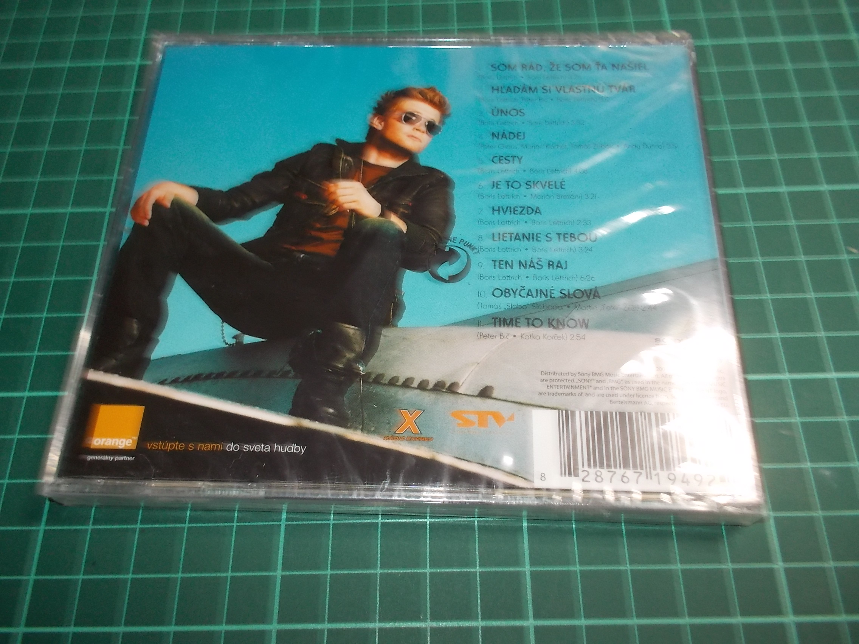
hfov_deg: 61.7
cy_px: 322
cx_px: 430
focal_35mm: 29
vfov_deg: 48.2
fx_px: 720
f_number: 3.3
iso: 200
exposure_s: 1/30
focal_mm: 4.1
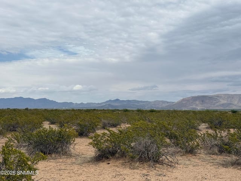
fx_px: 334
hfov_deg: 39.7
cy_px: 90
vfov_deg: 30.3
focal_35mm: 48
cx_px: 120
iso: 64
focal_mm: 6.76
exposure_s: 1/11364
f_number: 1.78
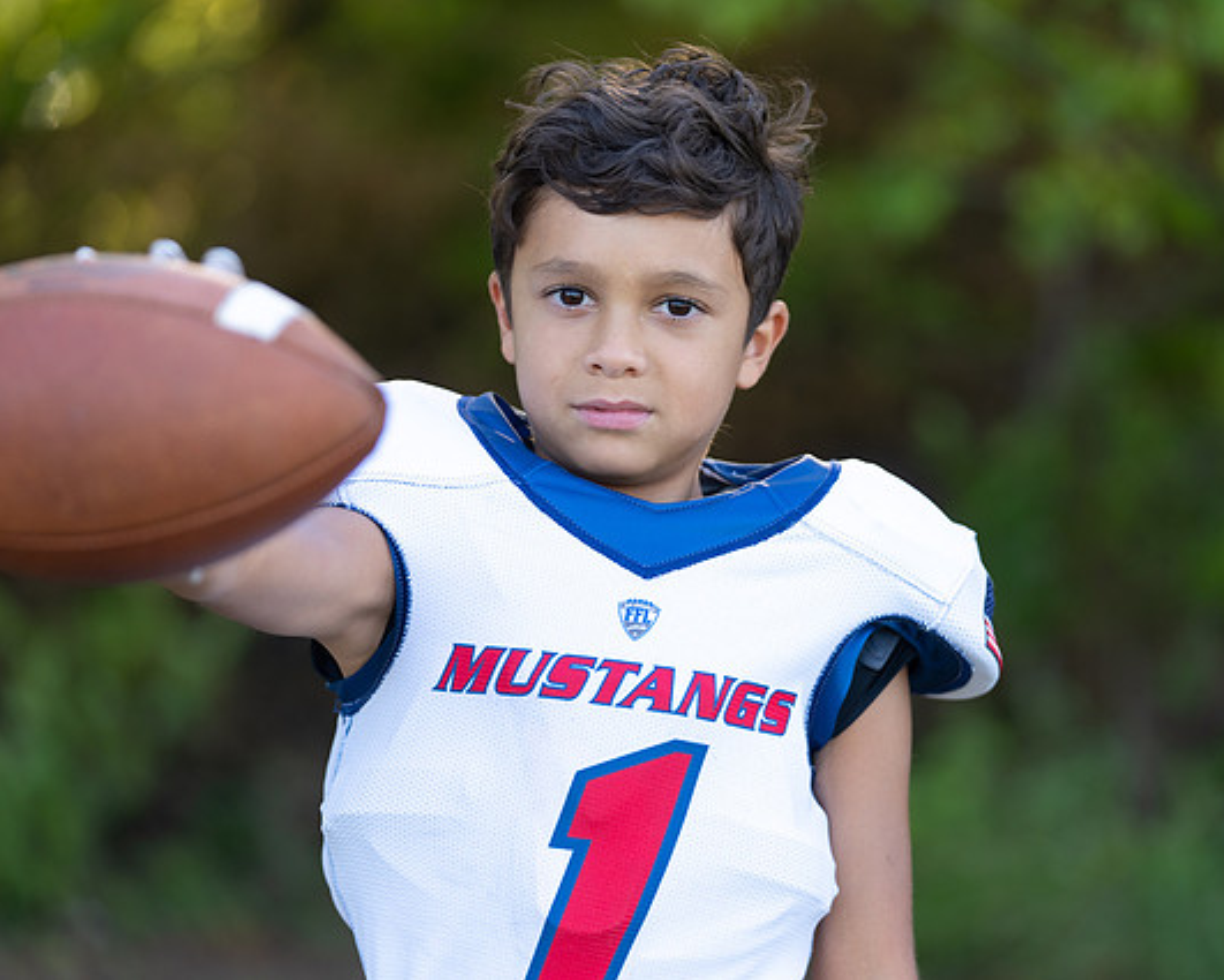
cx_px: 674
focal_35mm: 138
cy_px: 510
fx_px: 5000
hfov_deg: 14.0
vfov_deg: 11.2
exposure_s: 1/320
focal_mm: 117
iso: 200
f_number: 2.8
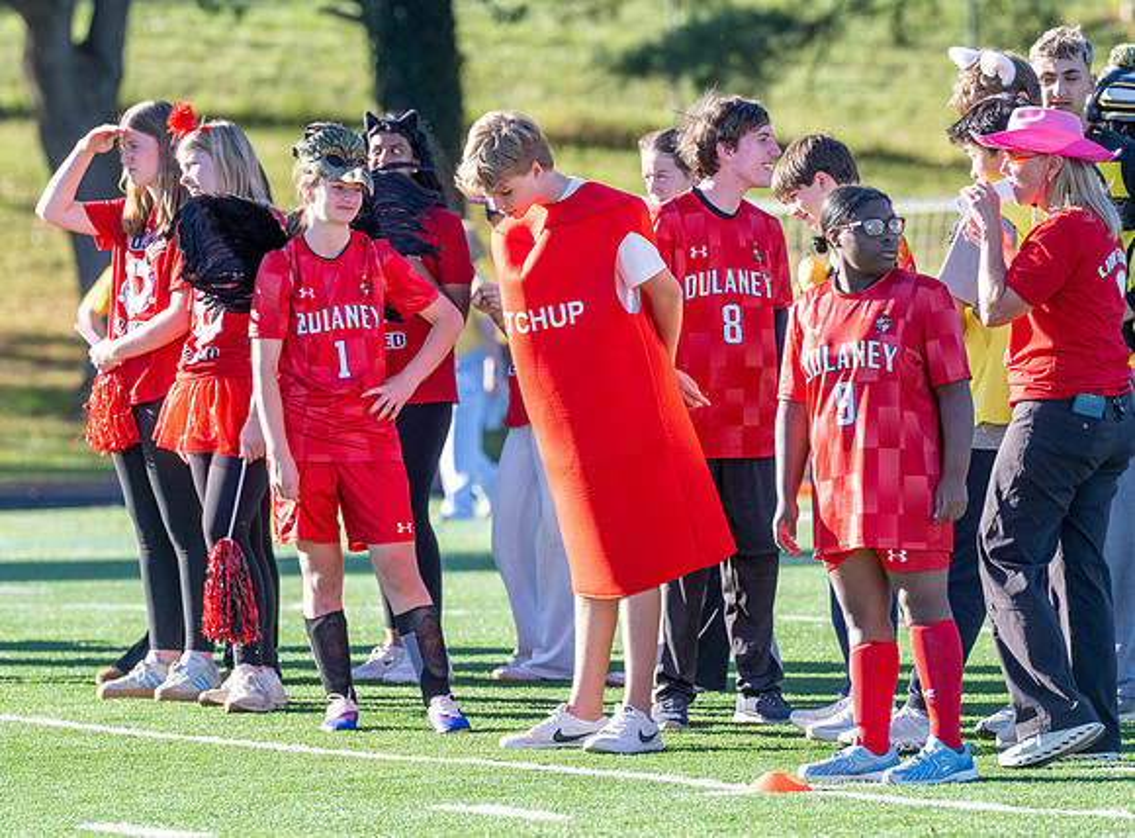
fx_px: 10020
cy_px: 298
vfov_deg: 4.8
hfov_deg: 6.5
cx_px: 510
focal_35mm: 307
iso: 640
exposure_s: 1/1600
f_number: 4
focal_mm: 200
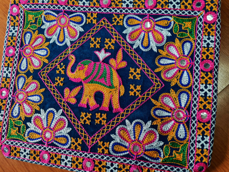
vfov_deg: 53.1
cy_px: 86
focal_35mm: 26
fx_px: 172
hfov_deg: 67.3
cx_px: 114
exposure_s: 1/120
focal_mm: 5.4
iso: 125
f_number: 1.8
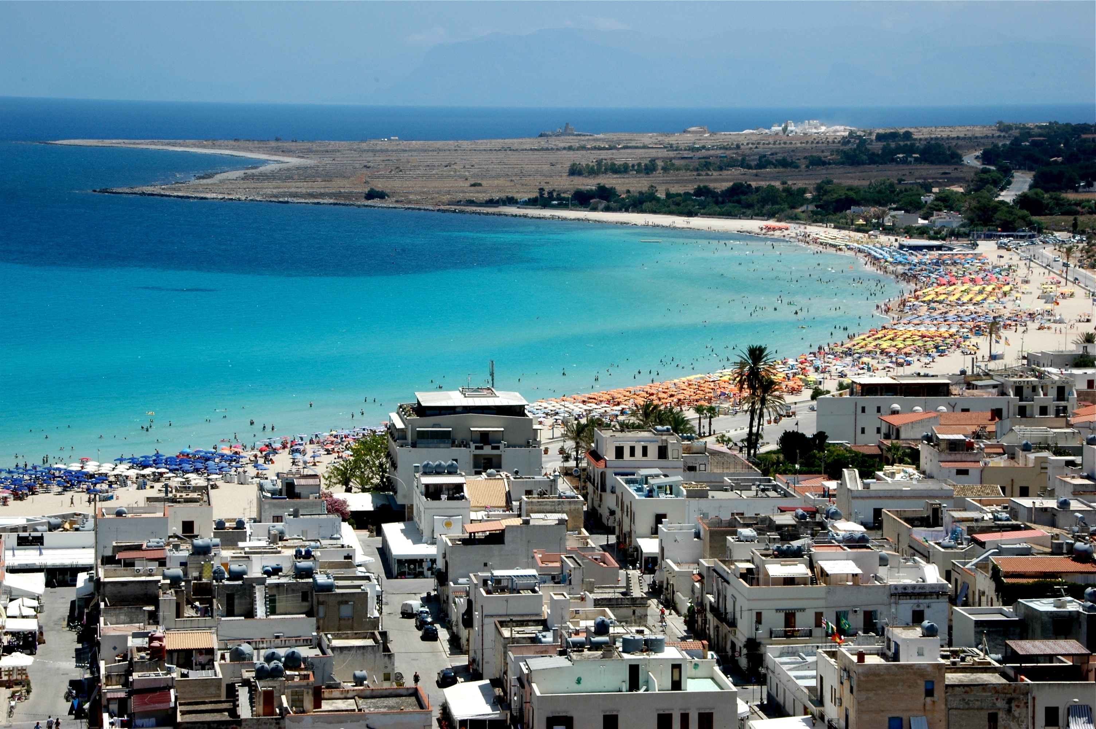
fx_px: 2829
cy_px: 364
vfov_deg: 14.7
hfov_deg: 21.9
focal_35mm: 93
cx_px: 548
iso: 200
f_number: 22
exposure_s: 1/90
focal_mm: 62
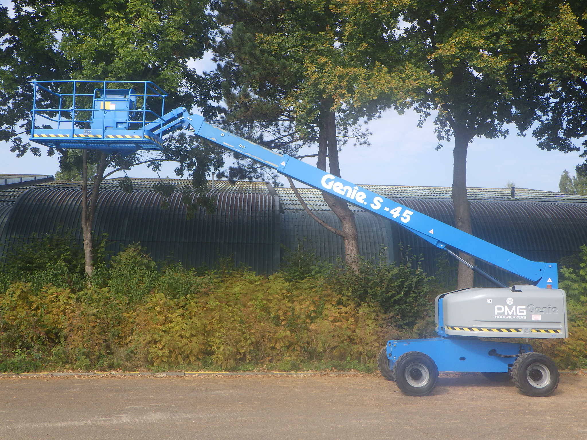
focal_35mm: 34
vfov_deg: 41.8
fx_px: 577
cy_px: 220
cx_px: 294
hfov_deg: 54.0
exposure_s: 1/400
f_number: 4.6
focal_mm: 6.1
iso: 125
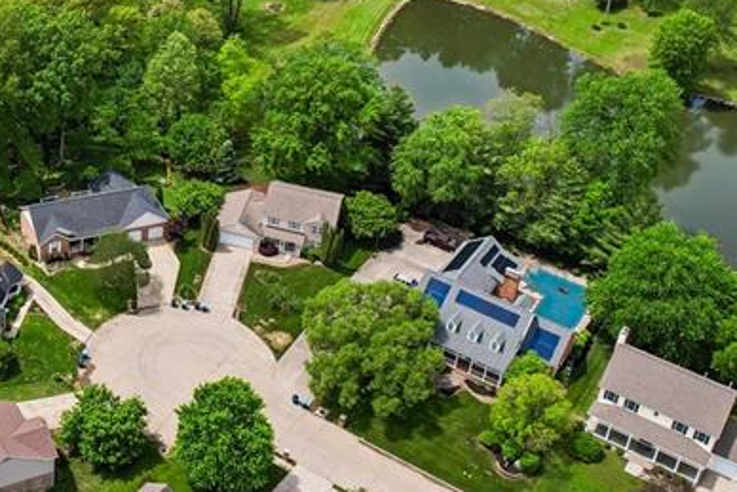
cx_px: 38
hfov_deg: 32.3
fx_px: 1188
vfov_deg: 22.8
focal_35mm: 58
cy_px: 47
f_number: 2.8
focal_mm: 8.4
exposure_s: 1/2000
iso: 100
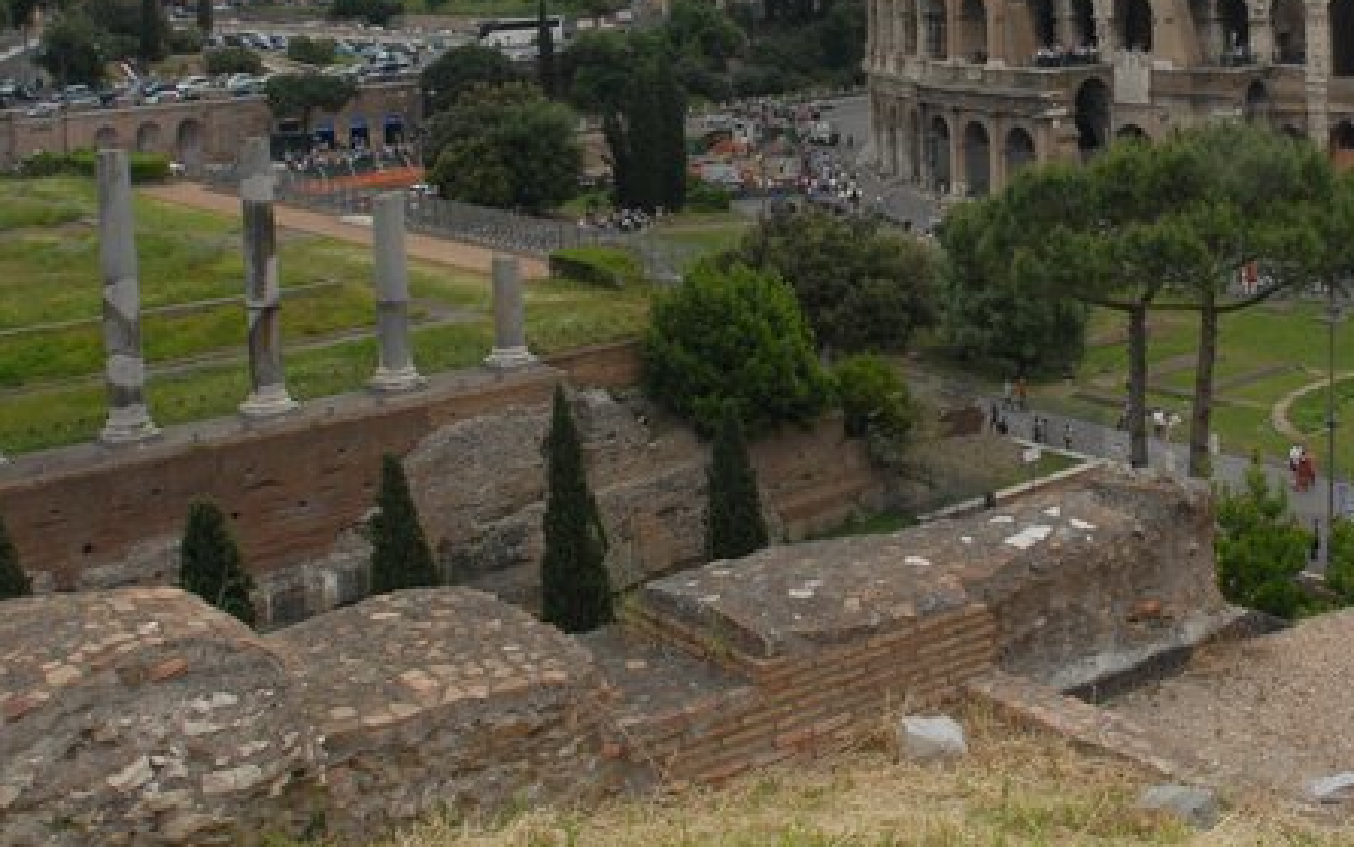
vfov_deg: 25.8
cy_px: 50
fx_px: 1772
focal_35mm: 48
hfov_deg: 40.2
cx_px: 1075
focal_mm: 14
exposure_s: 1/350
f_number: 8
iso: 200
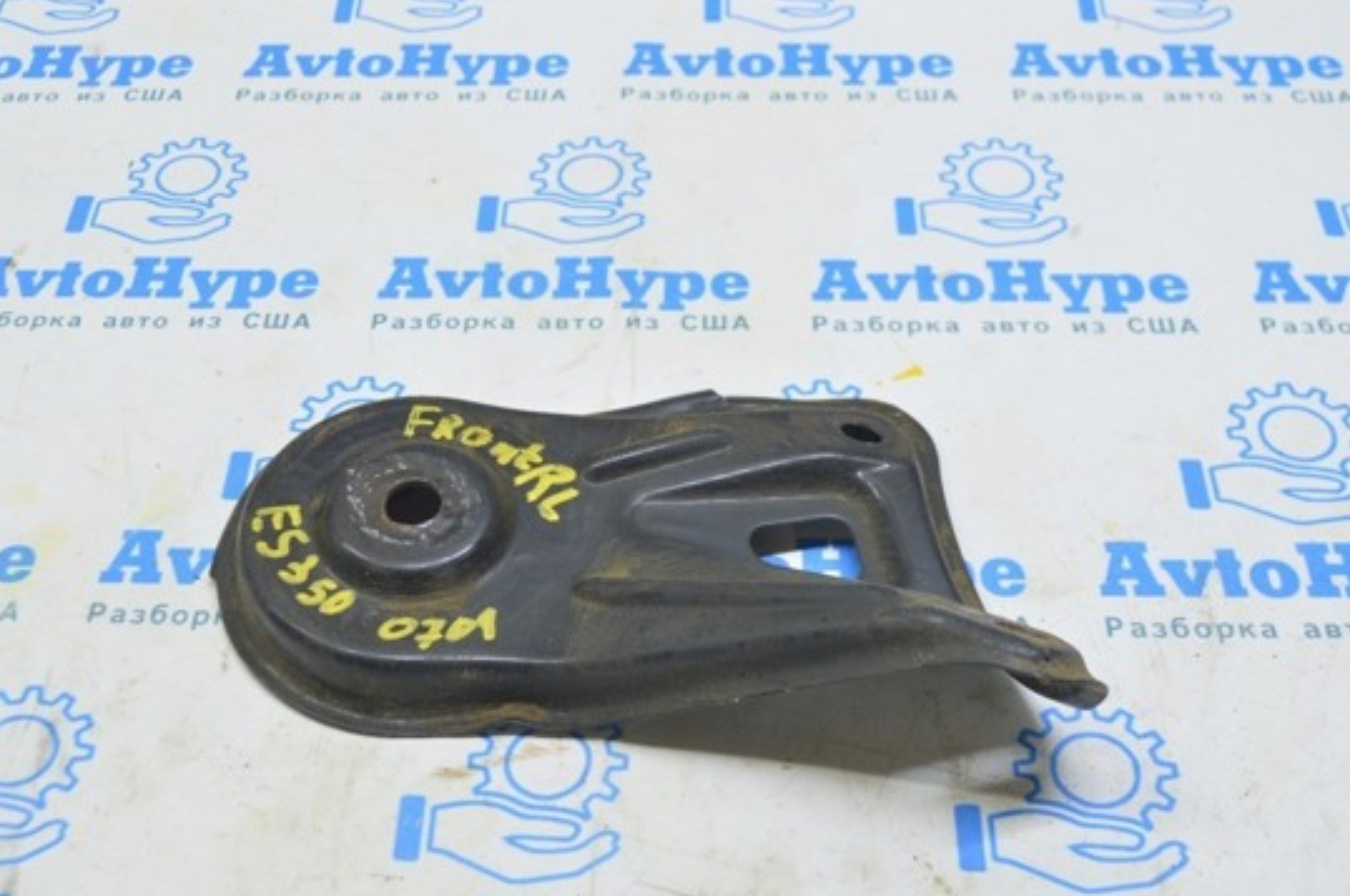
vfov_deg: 26.9
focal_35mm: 50
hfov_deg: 39.6
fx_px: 1872
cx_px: 585
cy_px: 443
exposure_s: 1/20
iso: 400
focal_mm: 28
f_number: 5.6
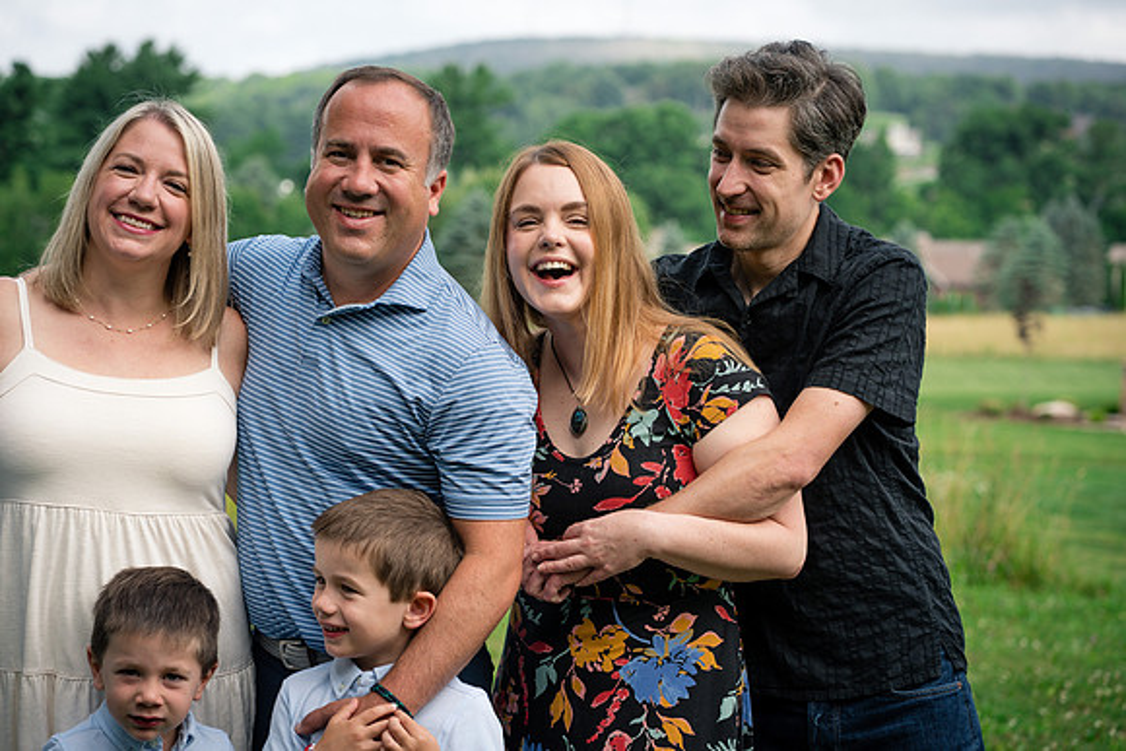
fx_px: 2659
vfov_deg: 16.1
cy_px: 376
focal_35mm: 85
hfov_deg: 23.9
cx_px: 563
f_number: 4.5
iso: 200
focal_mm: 85
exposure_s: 1/500
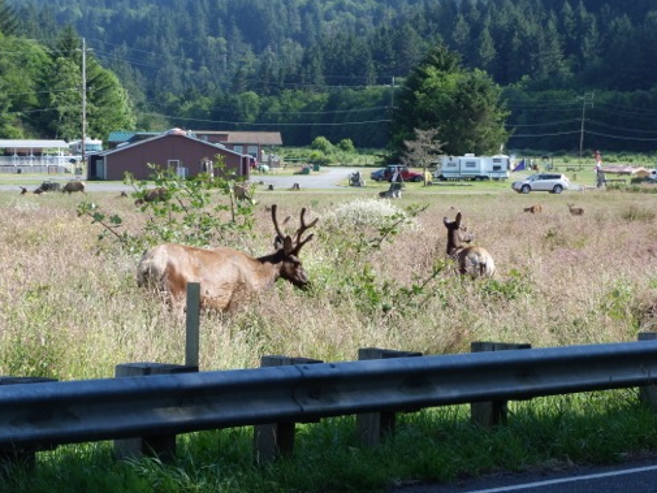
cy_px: 242
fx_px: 2012
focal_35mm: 106
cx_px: 323
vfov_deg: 14.0
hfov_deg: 18.5
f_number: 4.5
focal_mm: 18.6
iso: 80
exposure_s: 1/200
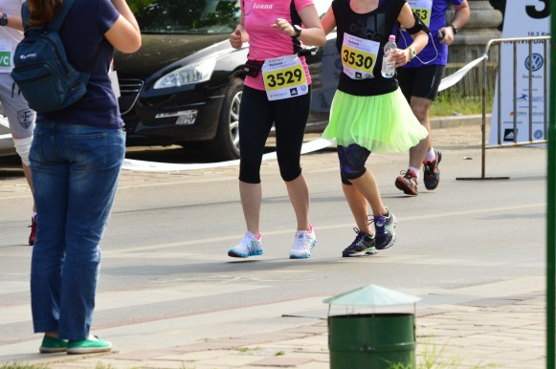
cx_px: 311
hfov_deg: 6.7
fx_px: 4782
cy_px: 130
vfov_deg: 4.4
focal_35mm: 310
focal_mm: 150
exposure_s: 1/1000
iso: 800
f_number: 9
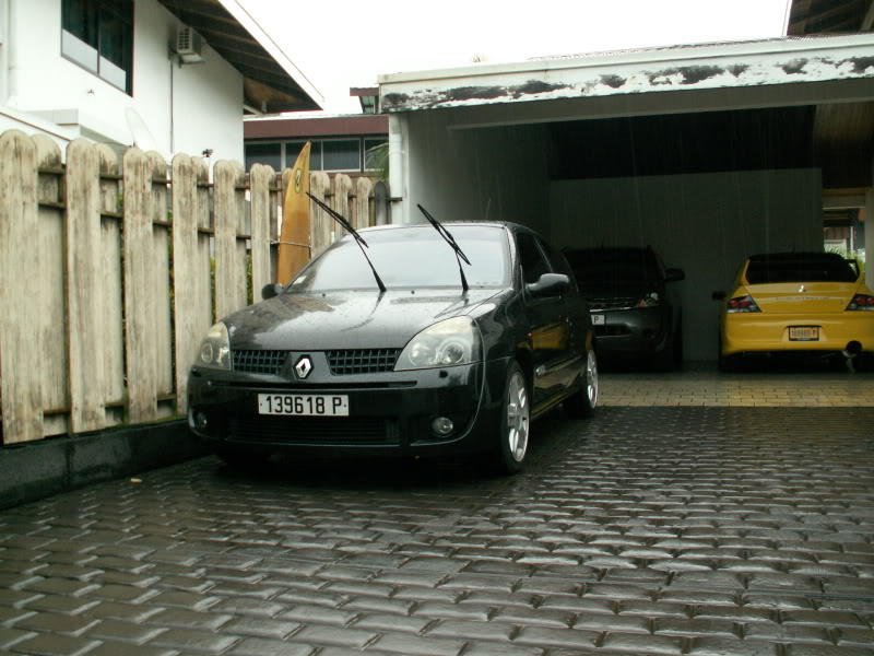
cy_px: 328
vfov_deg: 40.7
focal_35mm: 35
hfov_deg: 52.6
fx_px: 884
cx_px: 437
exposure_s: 1/40
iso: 160
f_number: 2.8
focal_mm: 5.86
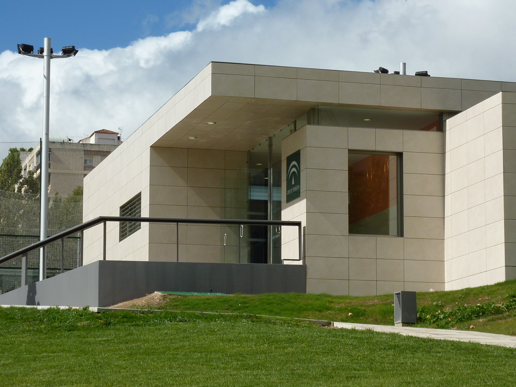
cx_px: 257
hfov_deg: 16.7
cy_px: 199
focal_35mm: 118
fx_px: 1759
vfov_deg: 12.6
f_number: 5.6
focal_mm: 13.7
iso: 80
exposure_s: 1/640
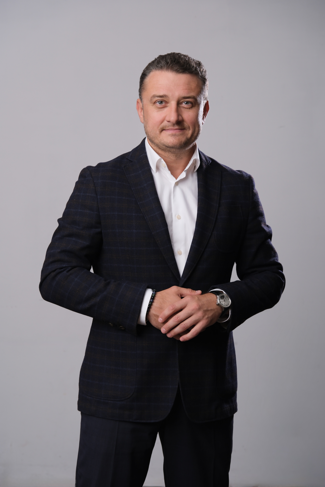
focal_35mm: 75
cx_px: 162
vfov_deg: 27.0
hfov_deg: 18.2
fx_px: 1016
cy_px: 244
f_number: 4
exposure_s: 1/125
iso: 320
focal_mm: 49.8
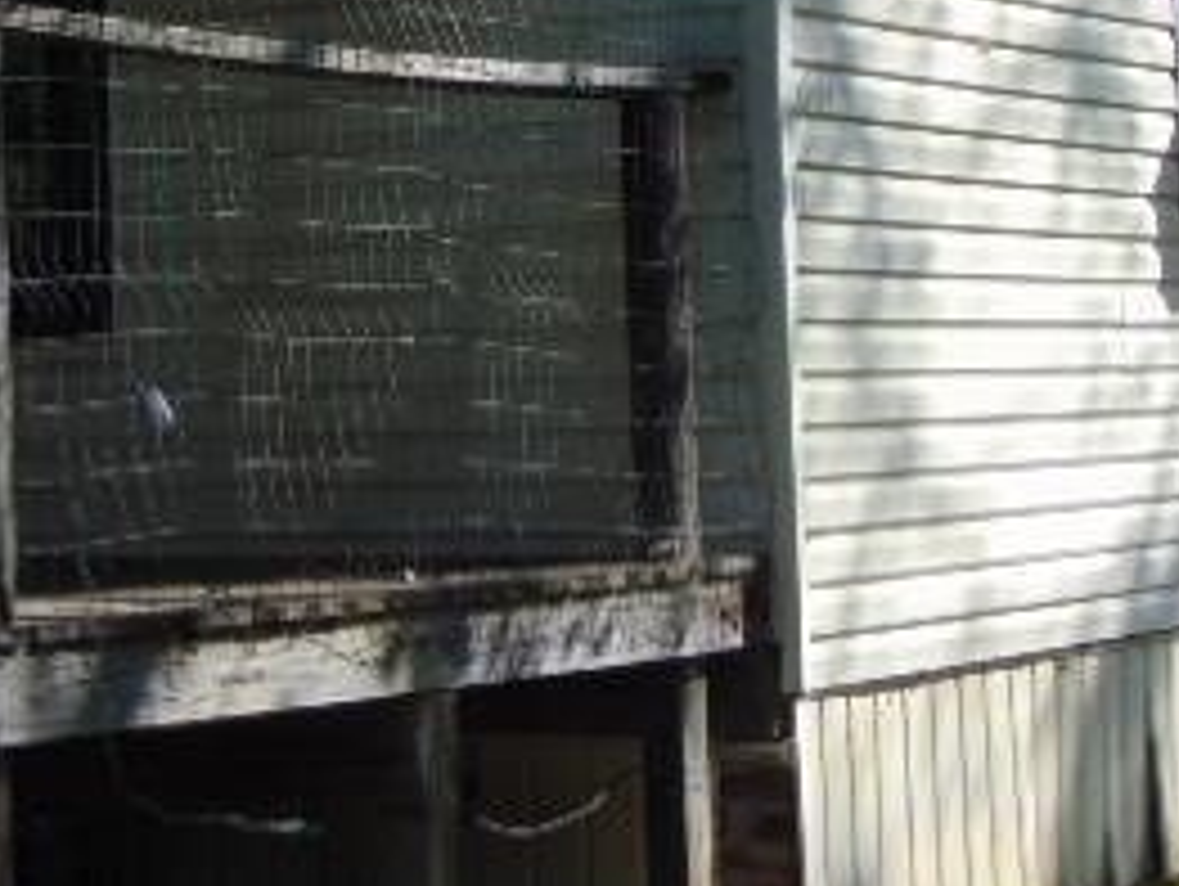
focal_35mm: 122
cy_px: 76
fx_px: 4159
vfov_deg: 12.1
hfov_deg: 16.1
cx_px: 630
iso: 80
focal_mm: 9
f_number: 3.5
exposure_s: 1/640
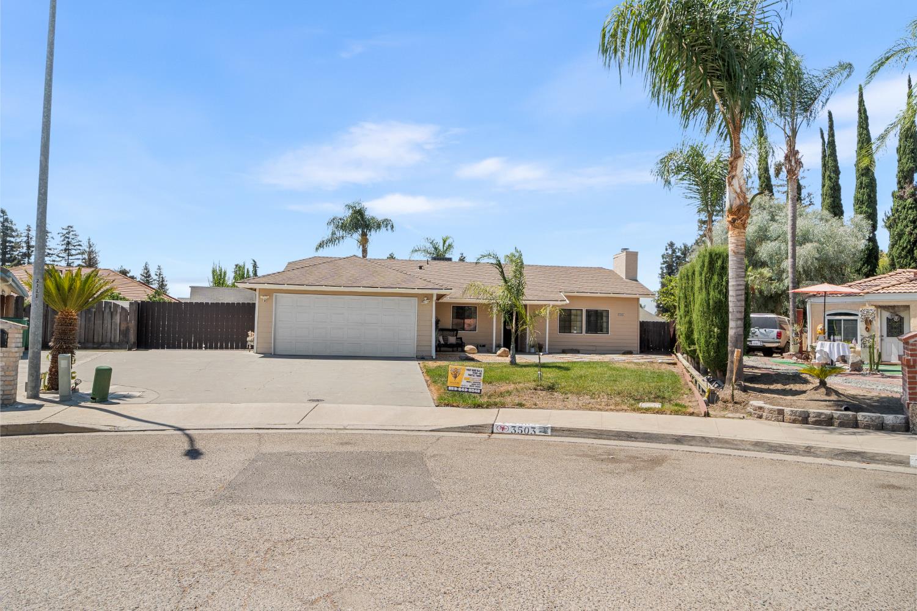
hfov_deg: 81.2
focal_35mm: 21
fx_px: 535
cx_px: 458
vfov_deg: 59.5
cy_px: 306
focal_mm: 14
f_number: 8
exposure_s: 1/400
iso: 200
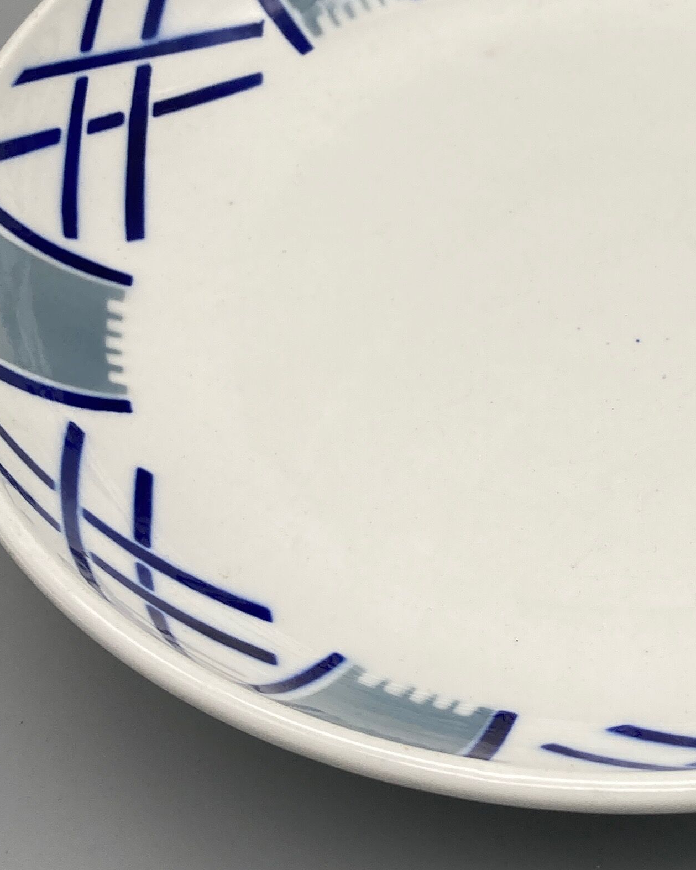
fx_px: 1803
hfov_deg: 21.2
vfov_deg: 27.1
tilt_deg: -47.6
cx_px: 668
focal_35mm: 70
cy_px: 345
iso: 20
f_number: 1.8
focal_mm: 3.99
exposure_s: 1/231
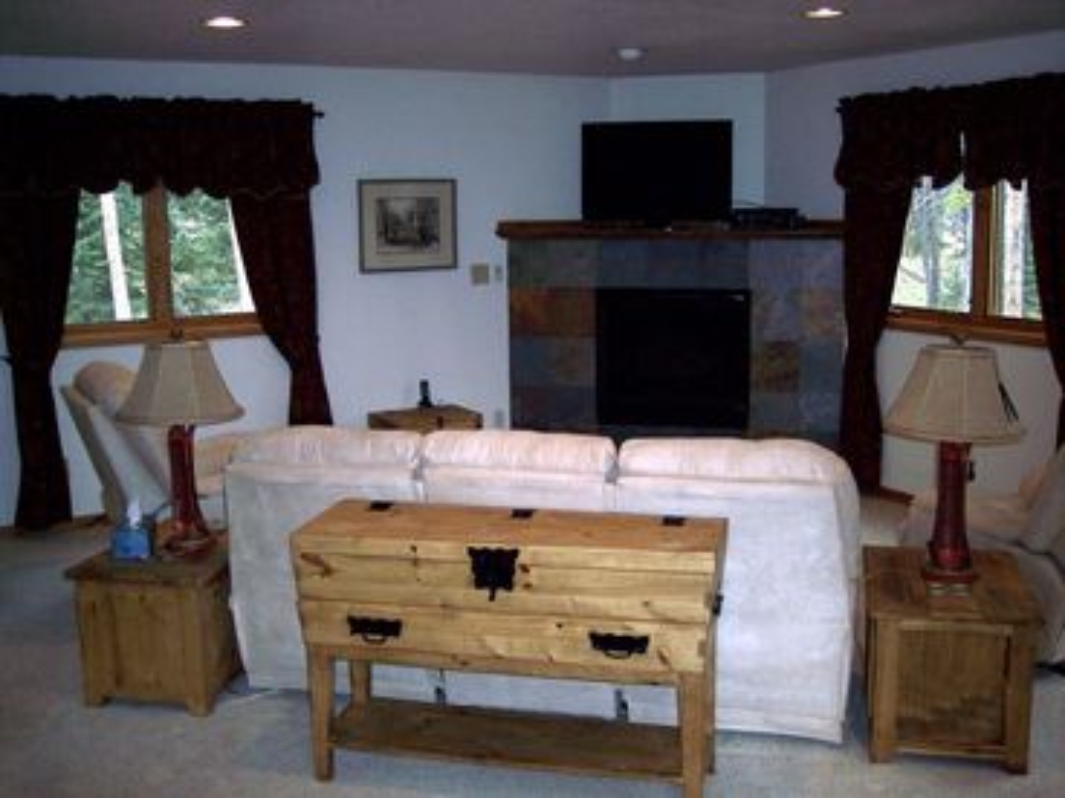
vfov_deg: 36.8
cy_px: 399
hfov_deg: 47.9
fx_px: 1200
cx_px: 532
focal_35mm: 39
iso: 140
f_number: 2.8
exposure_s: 1/60
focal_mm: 8
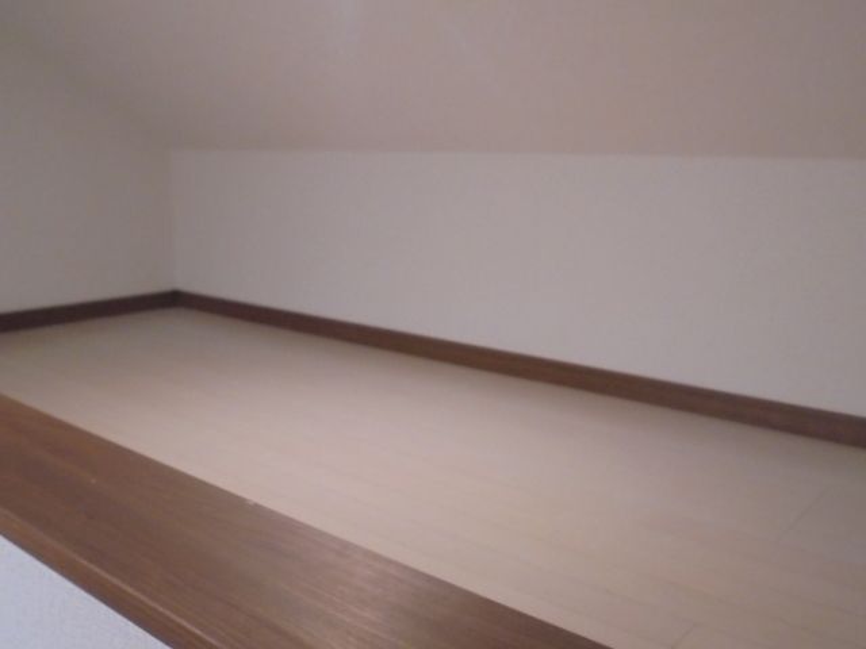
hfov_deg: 54.0
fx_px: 851
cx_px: 433
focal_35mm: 34
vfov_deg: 41.8
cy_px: 324
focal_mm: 6.1
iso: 400
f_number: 4
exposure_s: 1/30
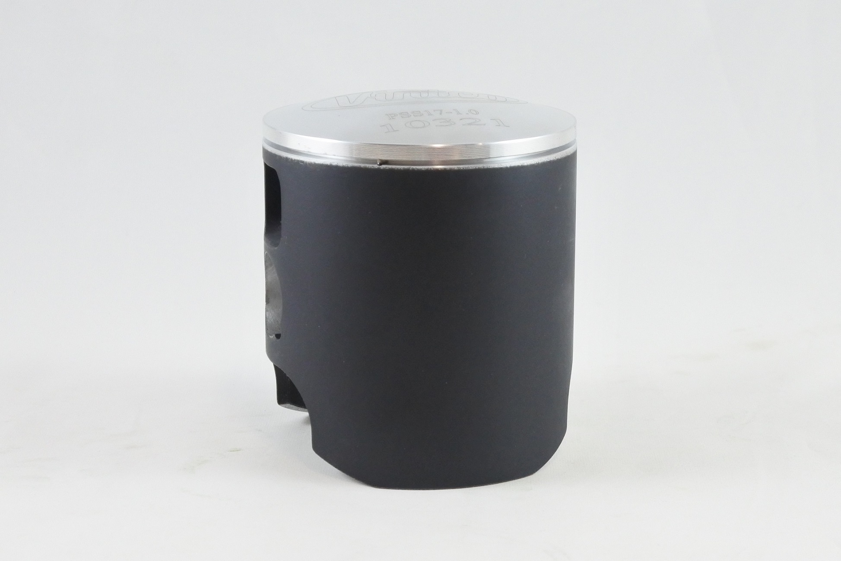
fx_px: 1238
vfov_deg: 25.5
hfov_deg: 37.5
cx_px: 420
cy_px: 280
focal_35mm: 53
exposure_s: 1/125
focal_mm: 19.7
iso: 720
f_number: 4.5
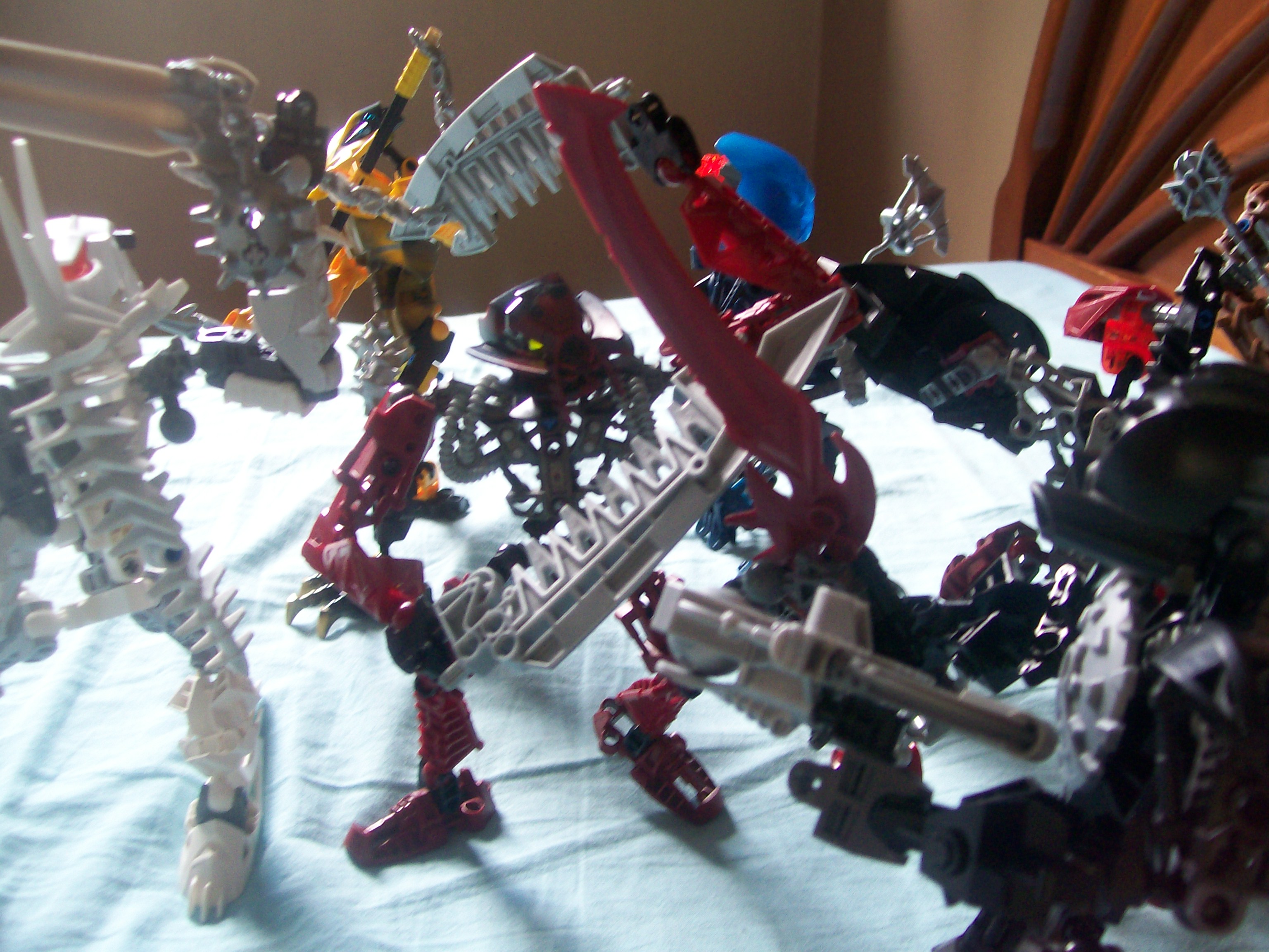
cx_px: 634
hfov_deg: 51.4
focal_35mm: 36
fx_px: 1320
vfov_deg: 39.7
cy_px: 476
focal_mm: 6
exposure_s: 1/32
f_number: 2.7
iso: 113
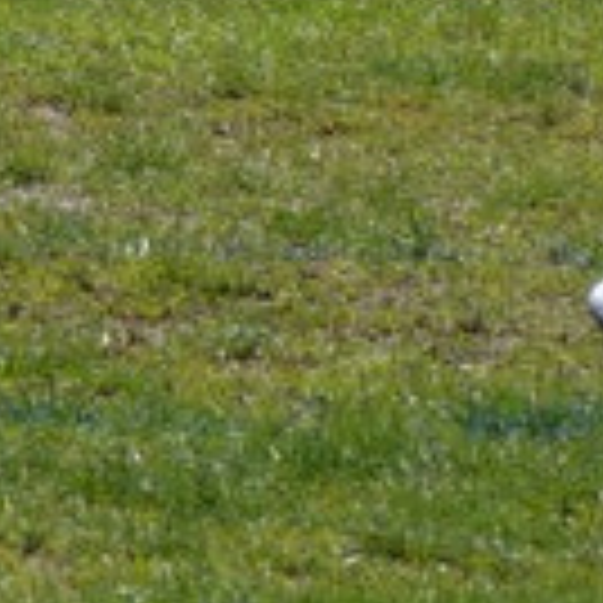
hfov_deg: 0.9
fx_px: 40027
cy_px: -1766
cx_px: -2781
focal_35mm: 2031
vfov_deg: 0.9
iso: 500
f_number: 22
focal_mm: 200
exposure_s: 1/125
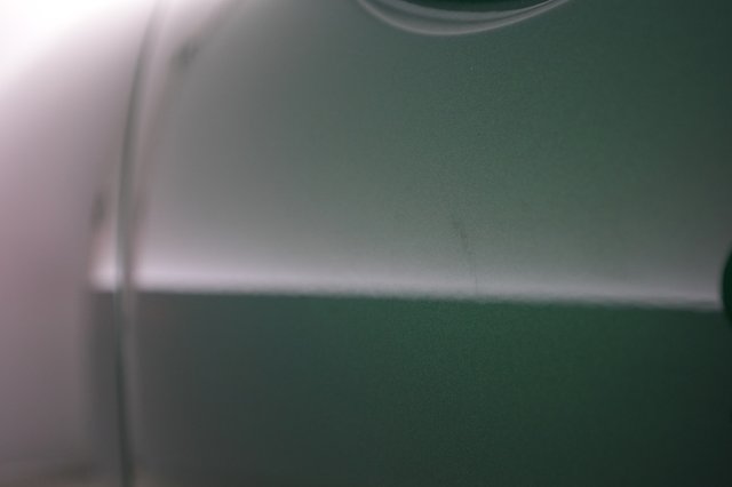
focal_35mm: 28
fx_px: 569
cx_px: 366
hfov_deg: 65.5
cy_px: 244
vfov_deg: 46.4
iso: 2000
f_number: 4.5
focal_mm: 28
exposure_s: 1/100
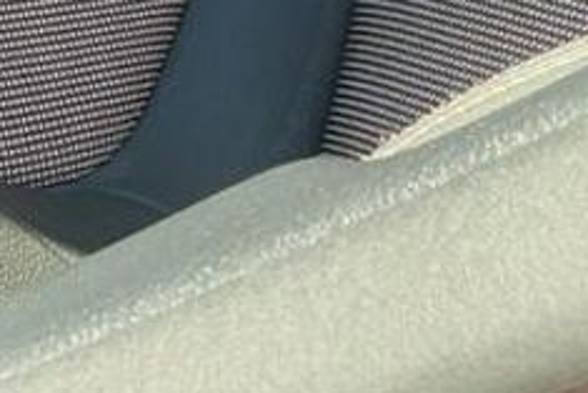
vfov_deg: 8.8
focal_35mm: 154
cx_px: -761
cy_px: 493
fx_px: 2517
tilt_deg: -66.5
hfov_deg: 11.4
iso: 40
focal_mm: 3
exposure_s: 1/120
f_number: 1.8
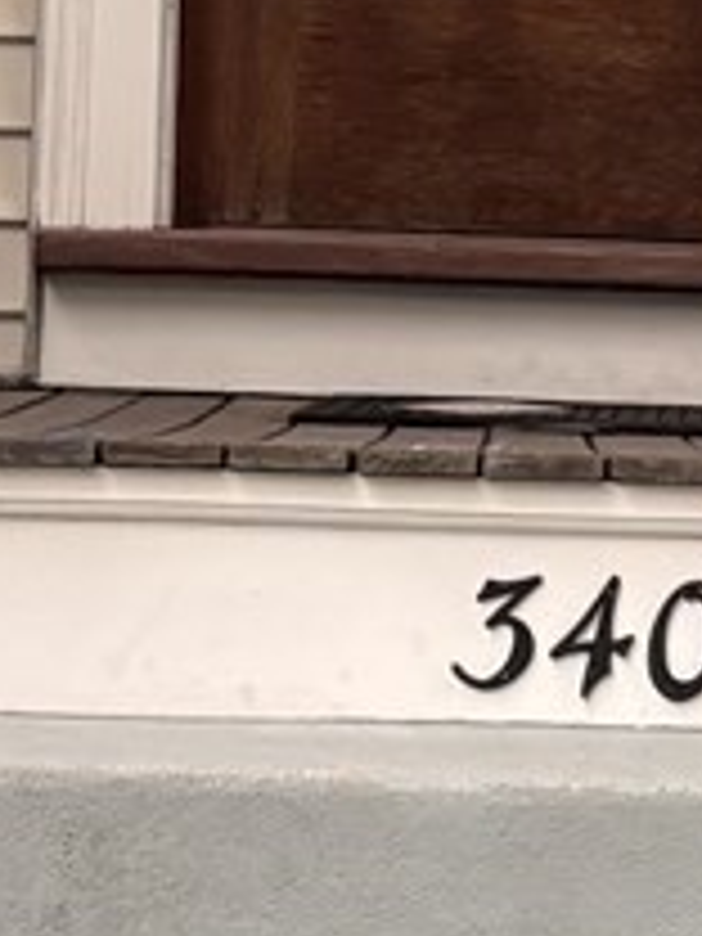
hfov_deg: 7.7
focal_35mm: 192
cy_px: -531
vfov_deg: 9.9
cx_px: 333
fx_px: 5192
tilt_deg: +9.8
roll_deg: -1.5
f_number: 1.6
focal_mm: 5.96
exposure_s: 1/80
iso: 125
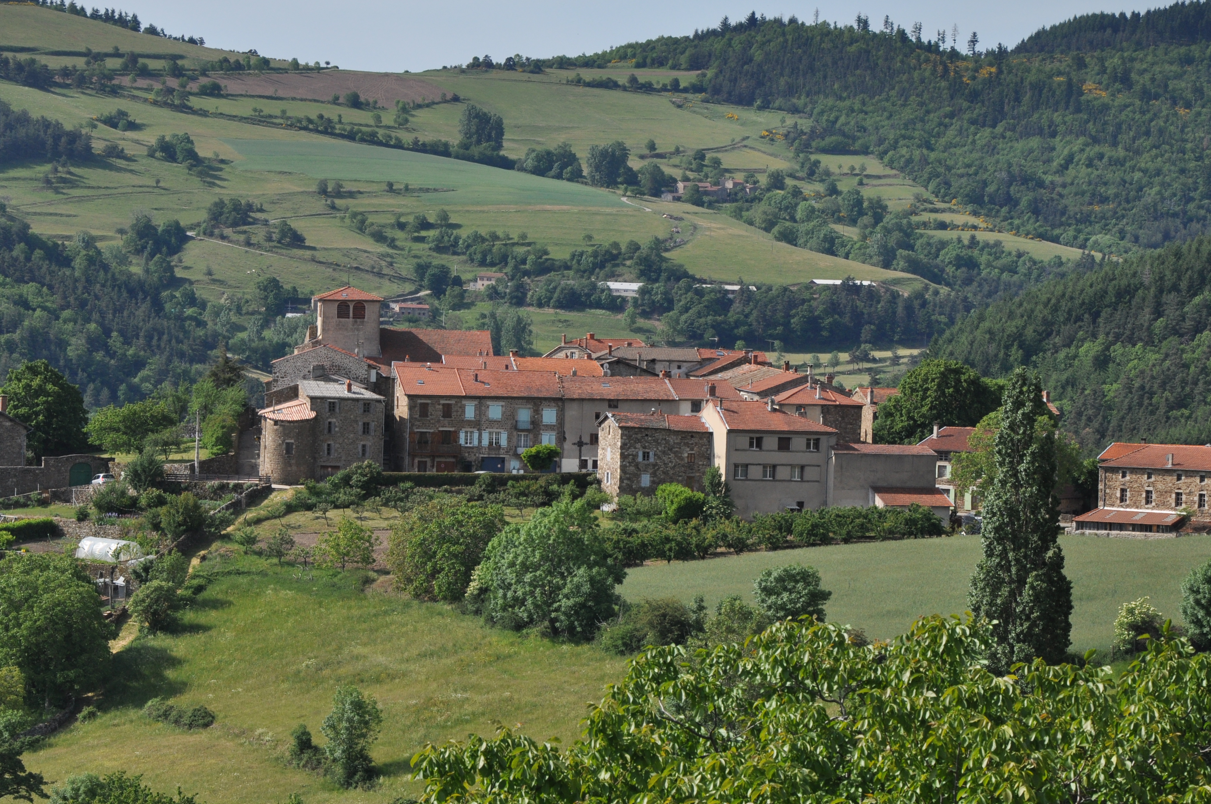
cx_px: 555
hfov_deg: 13.0
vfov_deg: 8.7
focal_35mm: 158
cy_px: 435
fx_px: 5296
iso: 320
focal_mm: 85
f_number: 8
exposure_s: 1/1000
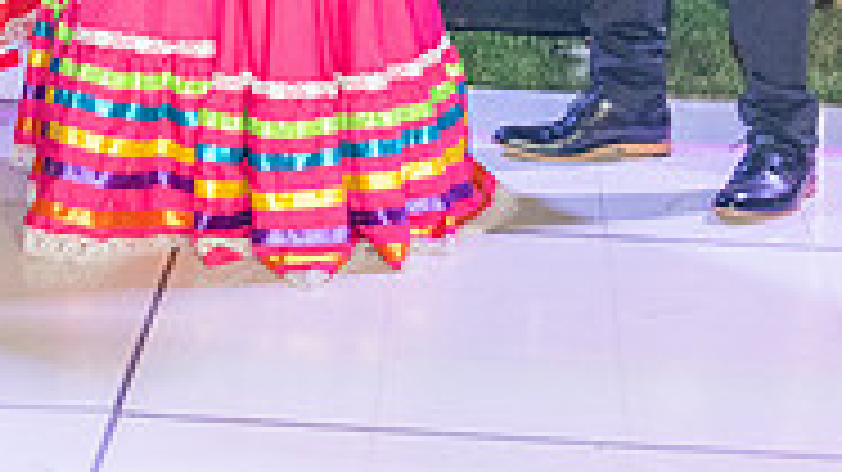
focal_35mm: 154
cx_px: 398
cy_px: -386
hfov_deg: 14.0
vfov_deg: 7.6
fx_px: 3437
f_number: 3.2
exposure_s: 1/100
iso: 1600
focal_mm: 35
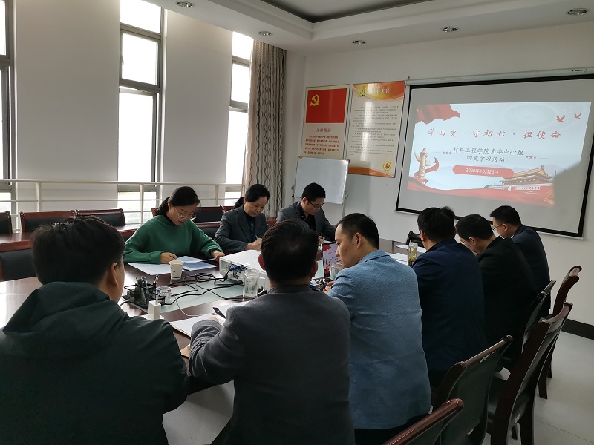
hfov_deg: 67.3
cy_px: 222
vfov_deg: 53.1
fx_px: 446
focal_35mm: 26
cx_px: 297
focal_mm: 4.75
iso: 160
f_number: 1.8
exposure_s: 1/100
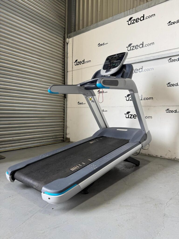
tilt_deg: -0.8
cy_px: 120
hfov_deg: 56.8
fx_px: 165
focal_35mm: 24
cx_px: 90
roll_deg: -0.2
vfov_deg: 71.6
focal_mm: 6.76
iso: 80
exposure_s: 1/121
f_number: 1.78
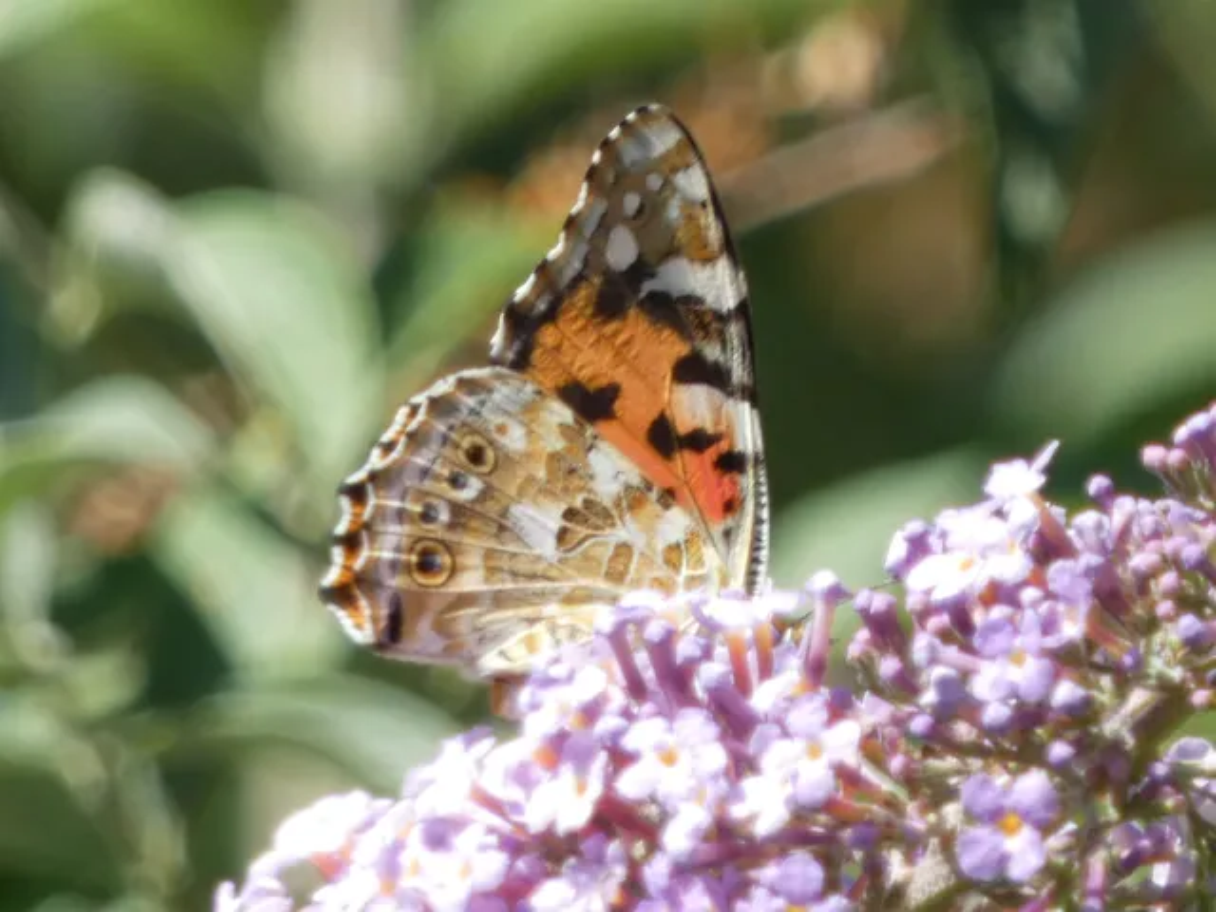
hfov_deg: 2.1
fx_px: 33266
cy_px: 456
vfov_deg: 1.6
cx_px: 608
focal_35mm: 947
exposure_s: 1/200
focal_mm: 169.6
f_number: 5.6
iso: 80
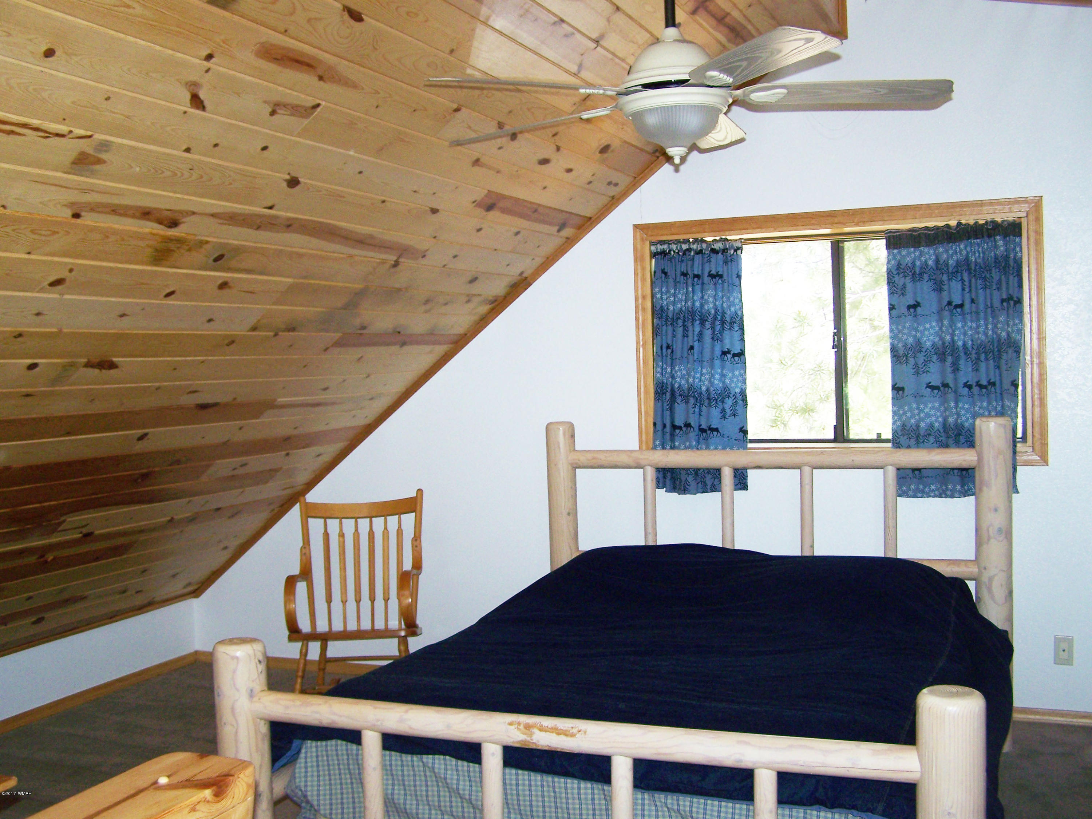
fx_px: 1199
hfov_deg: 49.0
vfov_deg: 37.7
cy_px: 410
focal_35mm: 38
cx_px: 546
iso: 80
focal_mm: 6.3
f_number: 2.8
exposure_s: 1/60
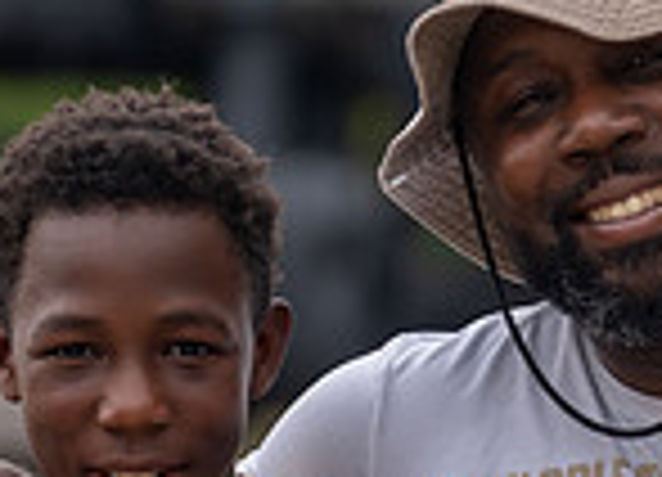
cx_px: 525
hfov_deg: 4.5
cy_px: 695
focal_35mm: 444
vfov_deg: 3.3
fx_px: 8375
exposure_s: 1/320
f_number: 2.8
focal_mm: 105
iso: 160
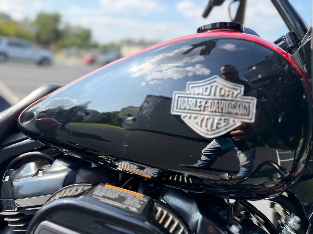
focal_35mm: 25
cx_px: 159
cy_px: 122
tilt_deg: -16.4
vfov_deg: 54.9
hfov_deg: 69.4
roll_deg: -6.0
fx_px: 226
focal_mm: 6.76
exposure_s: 1/1174
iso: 80
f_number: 1.78
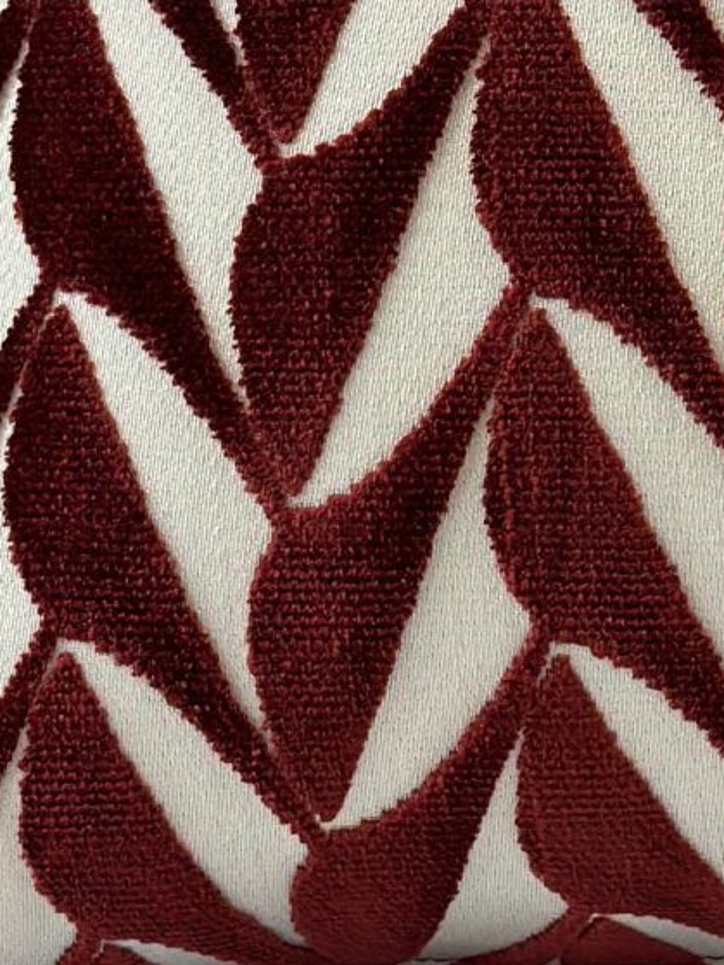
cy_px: -295
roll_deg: +0.6
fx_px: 6137
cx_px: 964
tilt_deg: -12.0
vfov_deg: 8.9
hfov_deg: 6.7
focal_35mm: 220
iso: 80
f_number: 1.78
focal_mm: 6.86
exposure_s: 1/227
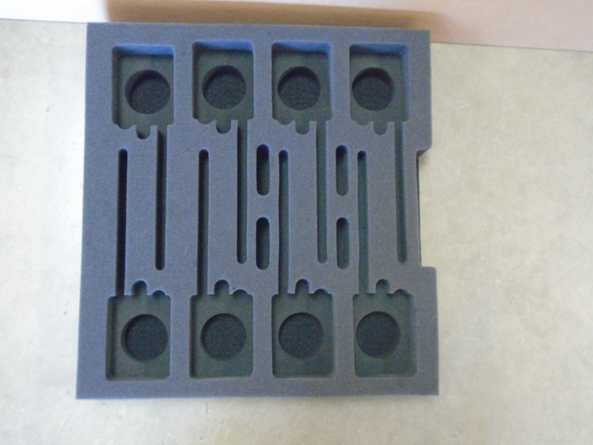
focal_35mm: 36
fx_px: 617
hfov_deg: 51.4
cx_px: 296
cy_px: 222
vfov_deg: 39.7
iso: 800
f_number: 3.8
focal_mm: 6.4
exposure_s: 1/25
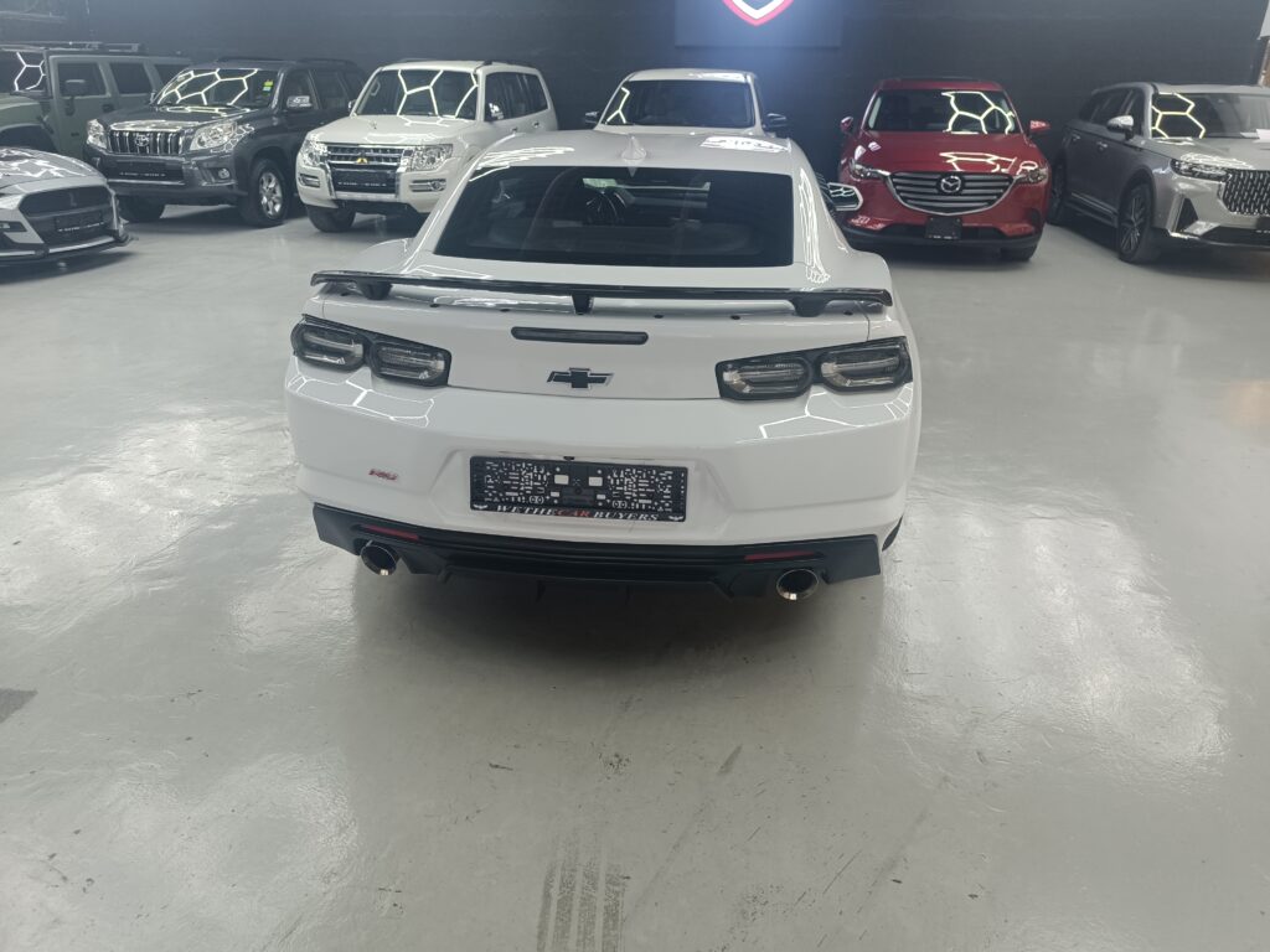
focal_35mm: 24
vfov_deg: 56.8
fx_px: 881
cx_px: 635
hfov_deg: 71.6
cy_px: 476
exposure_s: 1/100
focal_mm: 6.14
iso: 986
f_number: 1.65
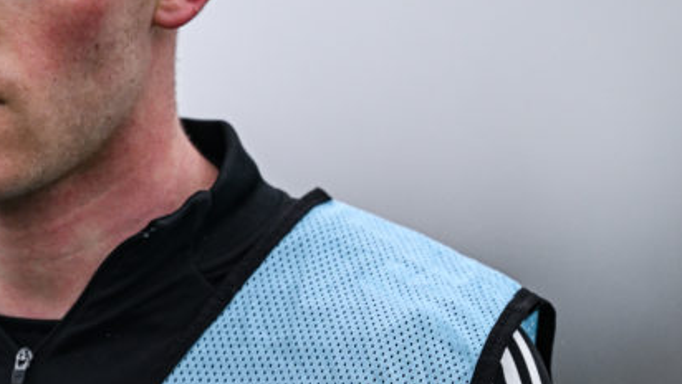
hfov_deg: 2.1
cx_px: -35
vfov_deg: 1.2
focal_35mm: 1042
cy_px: 135
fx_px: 18848
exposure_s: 1/2000
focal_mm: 400
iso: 1250
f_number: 2.8
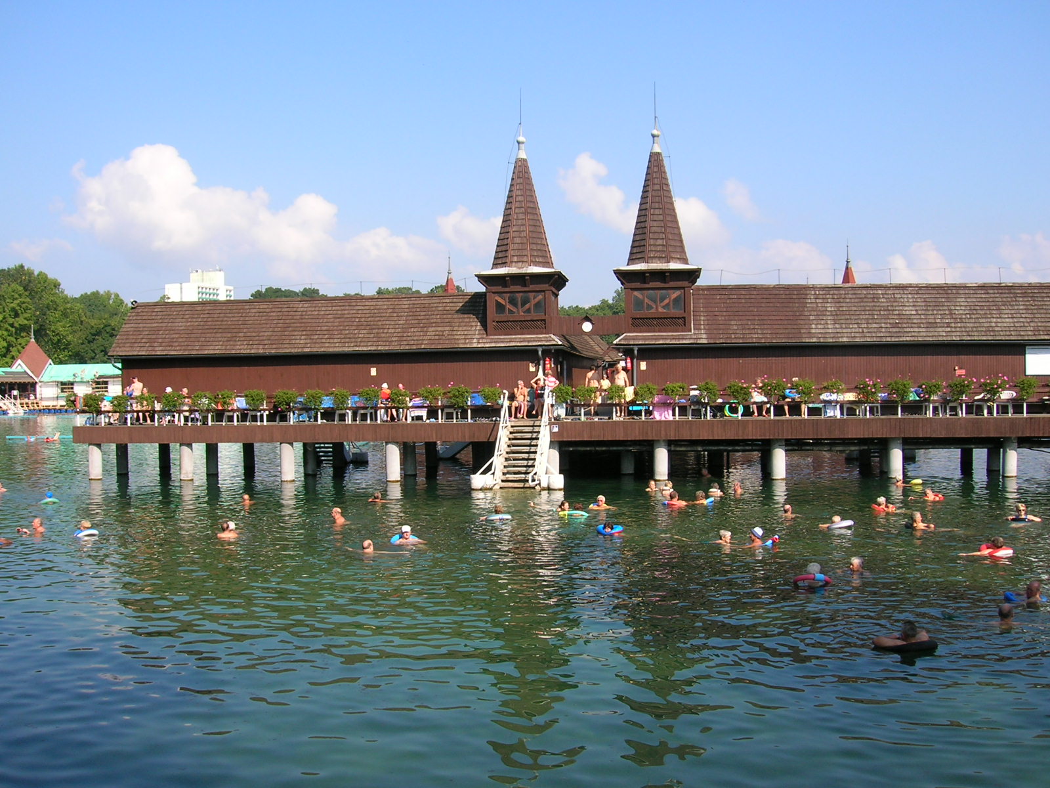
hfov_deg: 54.0
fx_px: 1031
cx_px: 525
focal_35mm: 34
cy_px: 394
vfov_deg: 41.8
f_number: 4.9
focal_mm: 5.7
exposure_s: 1/245
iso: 50
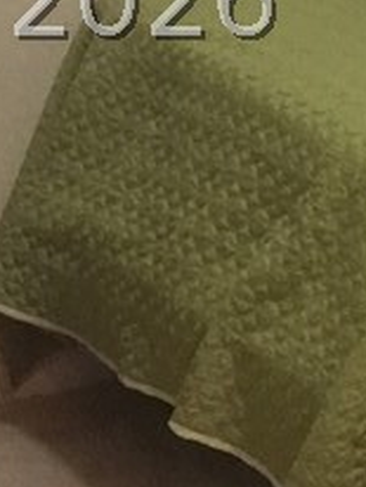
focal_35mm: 225
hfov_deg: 6.6
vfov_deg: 8.7
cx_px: 137
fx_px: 3165
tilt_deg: -13.9
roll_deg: -0.6
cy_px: -2
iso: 160
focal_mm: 4.15
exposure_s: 1/15
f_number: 2.2
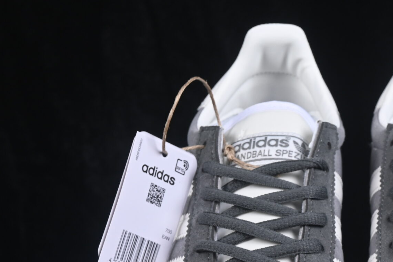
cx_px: 359
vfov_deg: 8.1
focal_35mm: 169
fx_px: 1845
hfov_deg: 12.1
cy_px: 286
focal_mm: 50
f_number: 8
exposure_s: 1/80
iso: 160
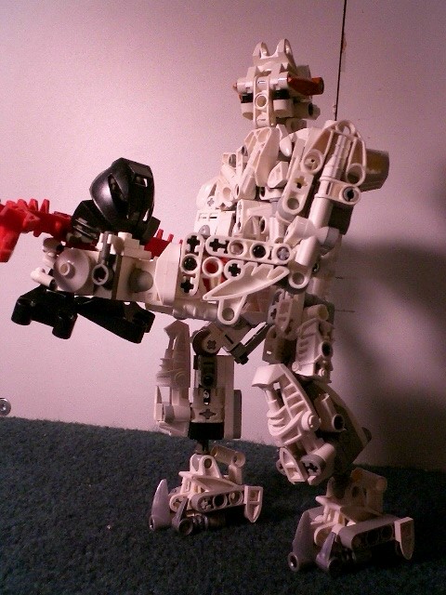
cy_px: 298
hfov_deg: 38.7
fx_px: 636
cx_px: 223
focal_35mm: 37
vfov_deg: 50.1
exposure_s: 1/50
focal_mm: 5.6
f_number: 3.5
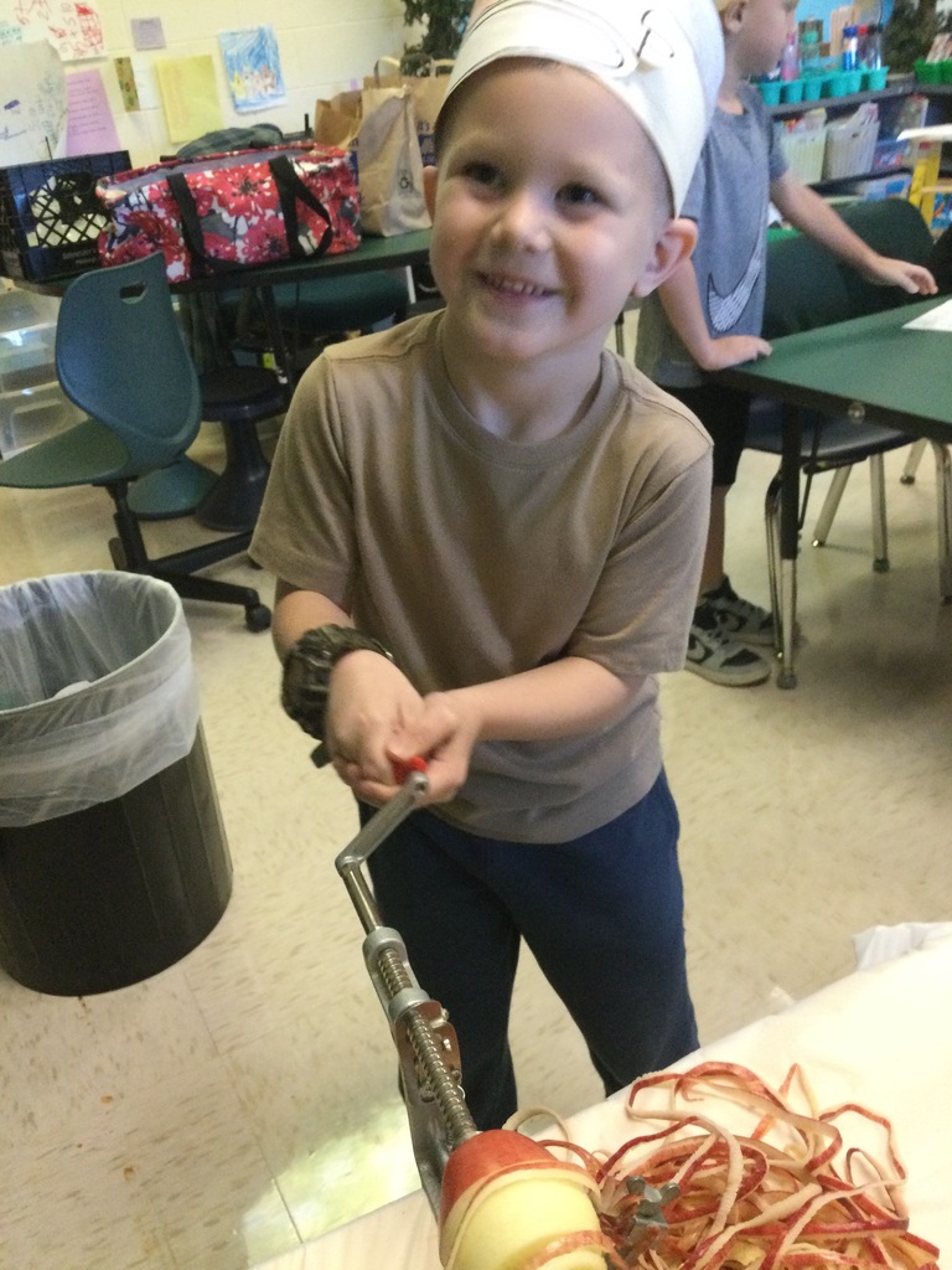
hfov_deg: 45.4
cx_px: 476
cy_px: 635
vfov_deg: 58.4
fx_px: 1137
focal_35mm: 31
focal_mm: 3.3
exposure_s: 1/30
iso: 200
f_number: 2.4
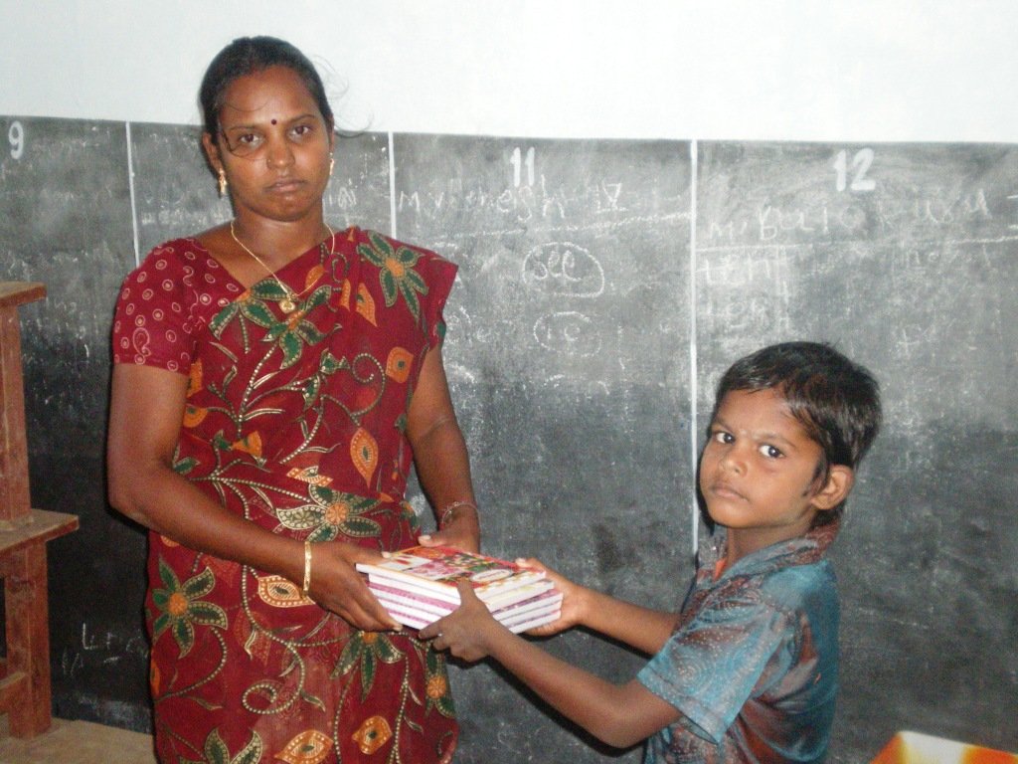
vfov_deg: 26.1
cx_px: 509
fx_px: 1647
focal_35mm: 56
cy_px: 382
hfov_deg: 34.3
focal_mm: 9.3
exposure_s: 1/60
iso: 520
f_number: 3.9
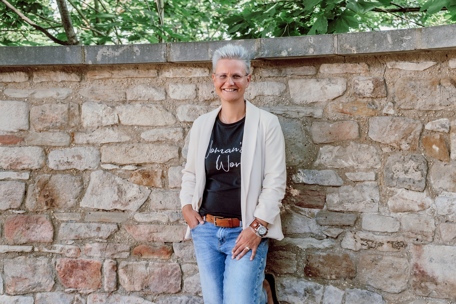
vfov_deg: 22.6
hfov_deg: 33.4
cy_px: 151
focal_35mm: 60
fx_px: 760
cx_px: 222
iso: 250
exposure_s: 1/160
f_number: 5
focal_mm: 57
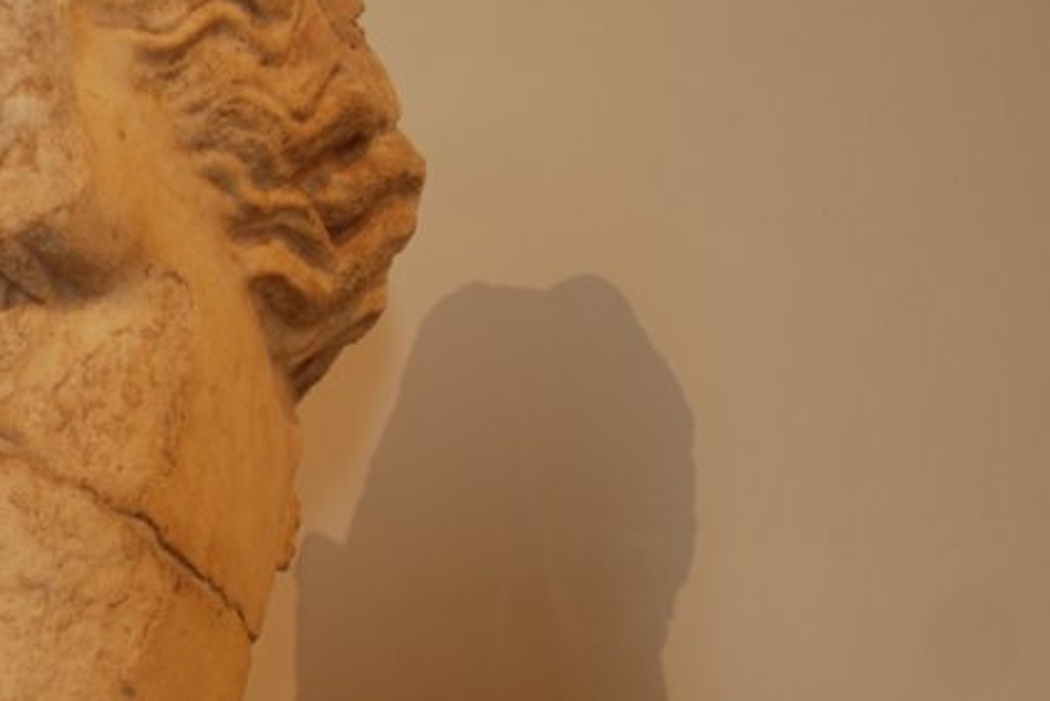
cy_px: 445
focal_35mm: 85
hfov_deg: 22.3
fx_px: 2480
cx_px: -158
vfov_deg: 16.1
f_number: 2.8
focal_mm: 24
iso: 250
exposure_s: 1/30
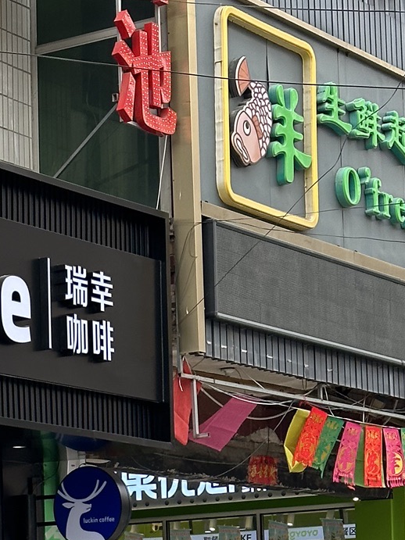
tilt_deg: +1.4
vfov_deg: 14.0
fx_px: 2169
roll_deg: +1.3
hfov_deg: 10.4
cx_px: -120
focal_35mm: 139
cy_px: 505
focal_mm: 6.86
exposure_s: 1/448
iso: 64
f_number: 1.78
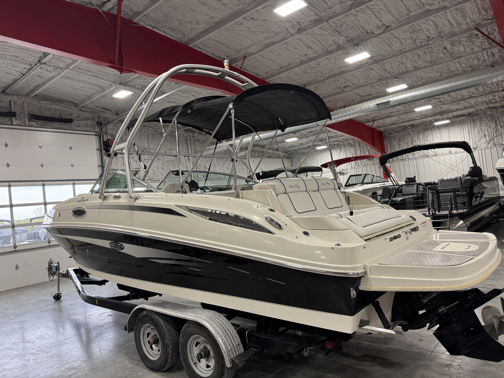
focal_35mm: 24
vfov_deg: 56.8
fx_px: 349
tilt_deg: +2.8
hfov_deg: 71.6
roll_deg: +5.2
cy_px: 189
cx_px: 252
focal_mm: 6.76
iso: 160
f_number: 1.78
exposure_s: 1/120
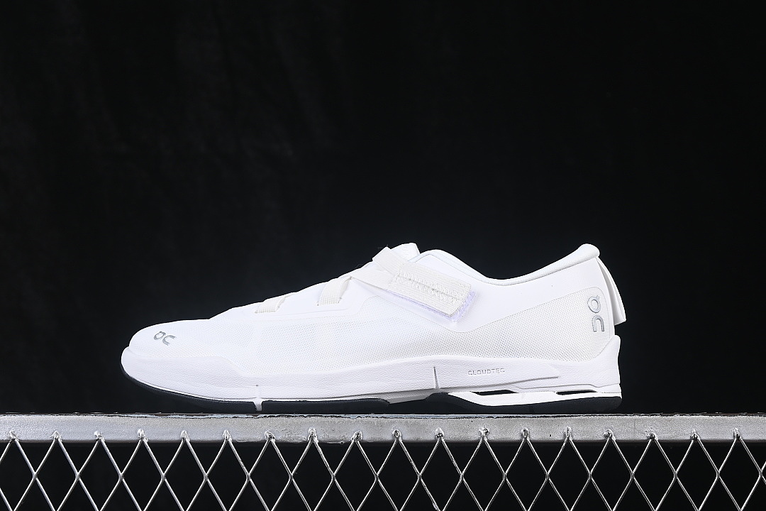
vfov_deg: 18.2
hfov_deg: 27.0
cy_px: 256
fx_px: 1596
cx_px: 383
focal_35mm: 75
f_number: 8
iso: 160
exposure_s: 1/80
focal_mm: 50
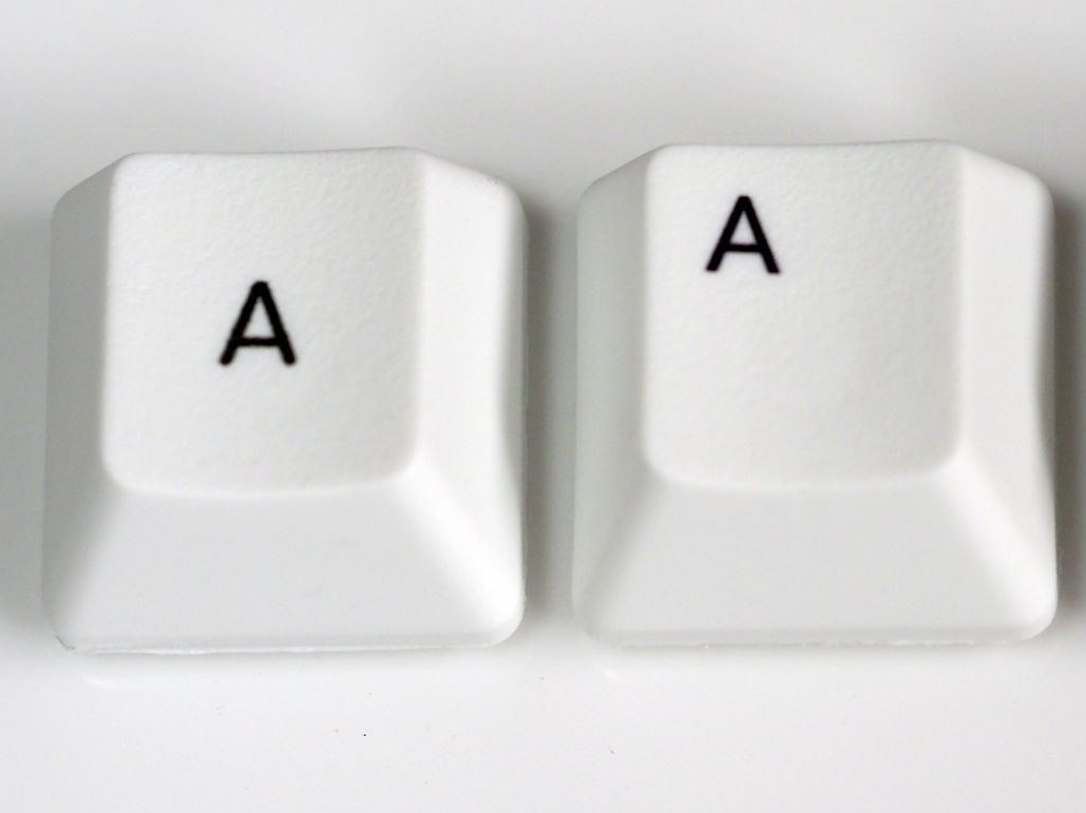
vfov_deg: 6.6
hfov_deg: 8.8
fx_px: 7025
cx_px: 812
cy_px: 279
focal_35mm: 224
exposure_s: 1/125
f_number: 4
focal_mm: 60
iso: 500
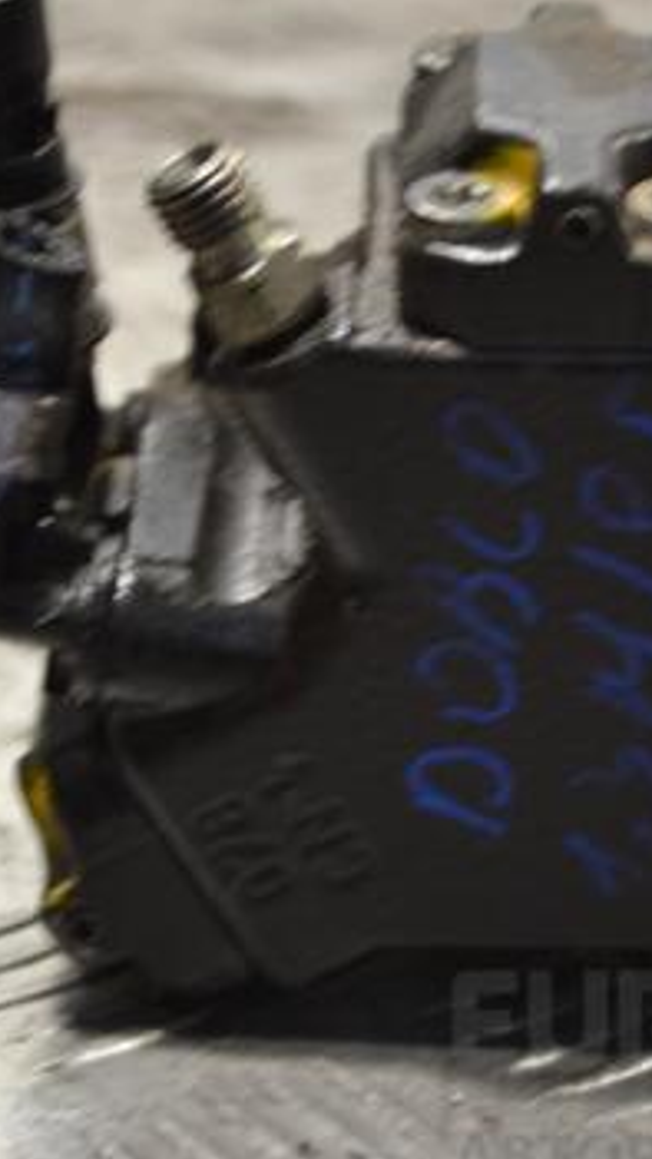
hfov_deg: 8.7
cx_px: 391
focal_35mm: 140
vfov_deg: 15.3
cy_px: 580
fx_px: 4301
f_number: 5.6
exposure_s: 1/30
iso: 400
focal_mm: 52
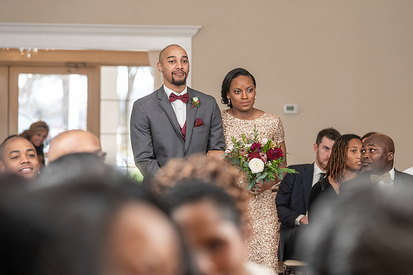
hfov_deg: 12.4
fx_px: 1900
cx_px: 243
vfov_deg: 8.3
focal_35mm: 166
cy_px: 124
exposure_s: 1/200
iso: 2000
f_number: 4
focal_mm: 131
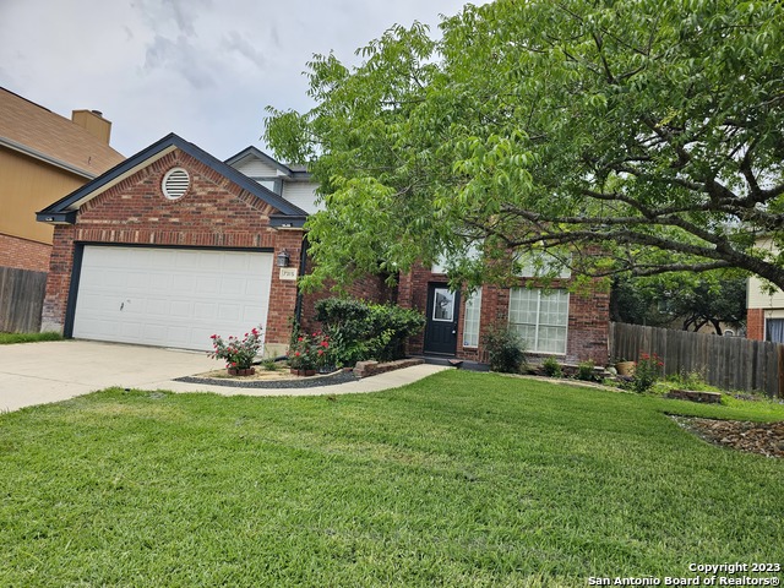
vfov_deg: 58.9
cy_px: 294
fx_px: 521
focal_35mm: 23
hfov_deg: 73.9
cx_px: 392
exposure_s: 1/528
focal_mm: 6.3
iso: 10
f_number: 1.7
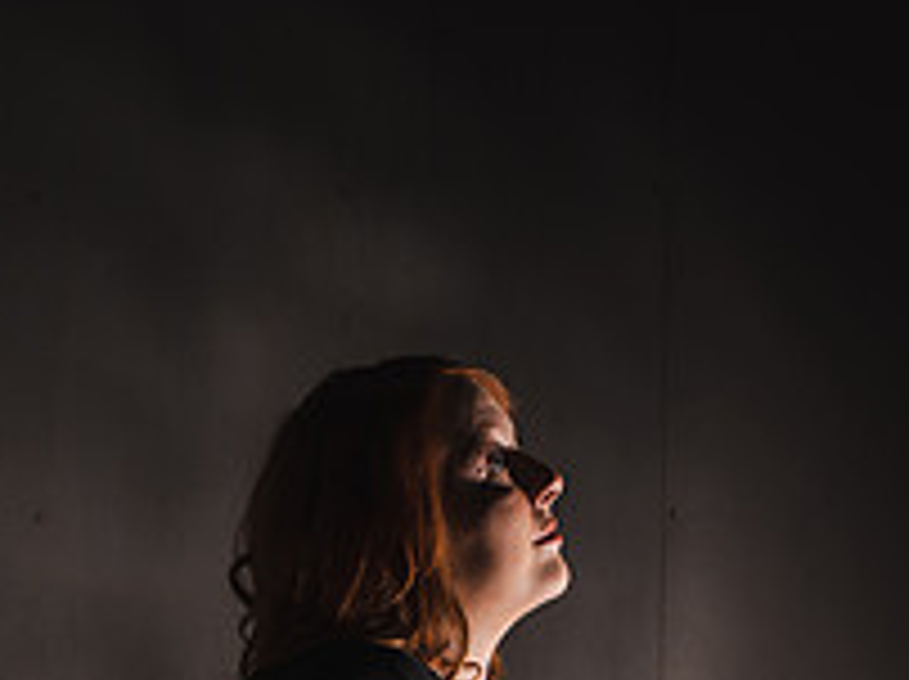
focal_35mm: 60
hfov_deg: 32.2
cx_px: 497
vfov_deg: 21.5
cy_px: 932
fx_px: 1574
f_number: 7.1
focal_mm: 28
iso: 100
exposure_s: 1/125
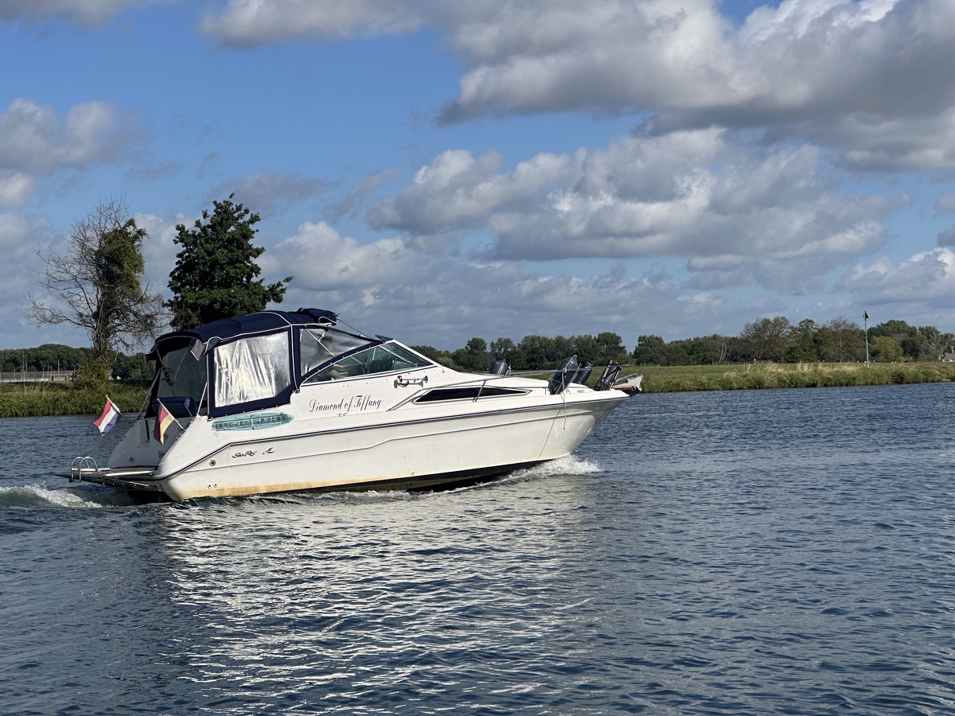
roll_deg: +1.6
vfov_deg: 19.1
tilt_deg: +1.6
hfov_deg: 25.3
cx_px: 478
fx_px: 2124
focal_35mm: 77
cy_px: 358
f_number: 2.8
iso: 32
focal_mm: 9
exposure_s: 1/1647
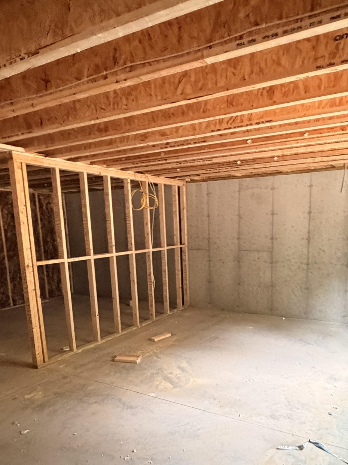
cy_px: 288
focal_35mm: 26
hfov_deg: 52.5
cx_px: 217
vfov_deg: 66.4
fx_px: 349
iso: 640
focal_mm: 2.22
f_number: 2.2
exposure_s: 1/60
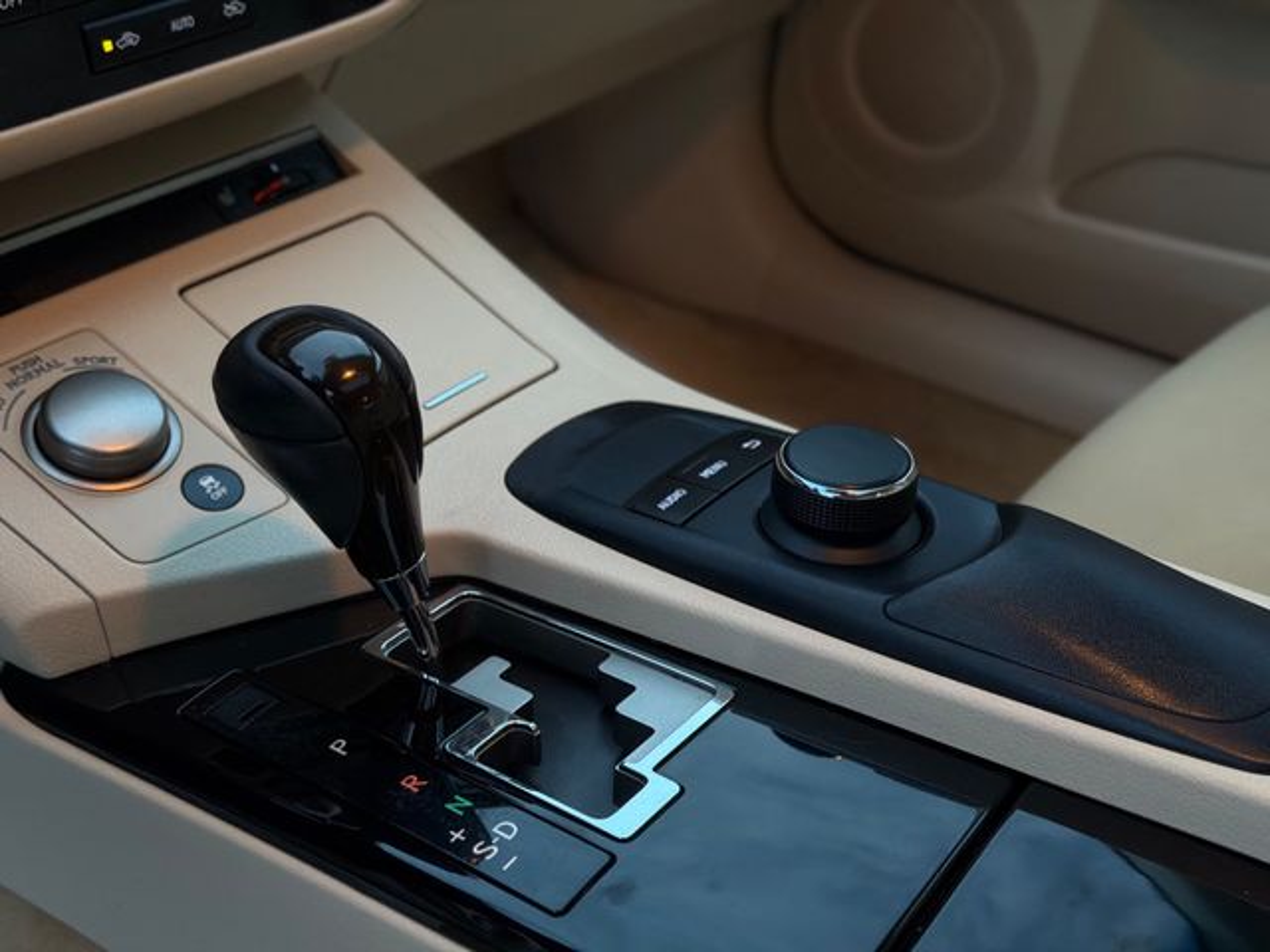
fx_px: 1761
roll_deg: -2.5
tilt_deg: -32.8
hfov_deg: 39.7
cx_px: 635
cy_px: 476
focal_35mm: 48
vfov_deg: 30.3
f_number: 1.78
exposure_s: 1/40
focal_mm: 6.76
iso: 400
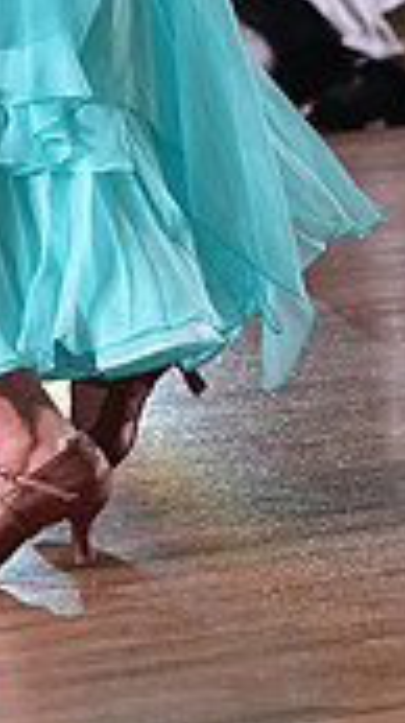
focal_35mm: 407
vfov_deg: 5.3
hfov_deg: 3.0
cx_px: -240
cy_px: -414
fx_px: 7789
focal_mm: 116
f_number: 5.6
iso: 6400
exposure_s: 1/400
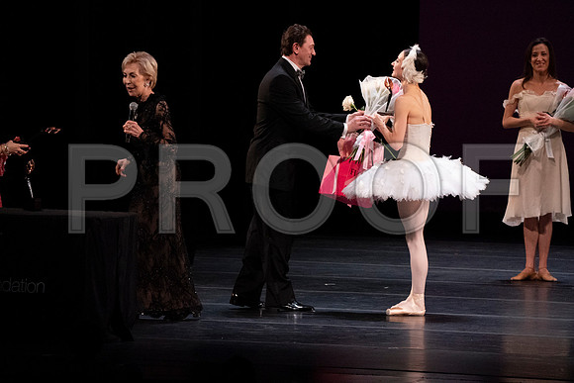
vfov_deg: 3.7
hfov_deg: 5.5
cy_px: 192
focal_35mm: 376
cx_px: 287
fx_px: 5996
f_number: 11
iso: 12800
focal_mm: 376
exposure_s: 1/320
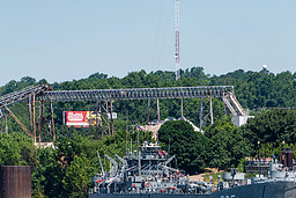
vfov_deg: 2.0
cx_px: 244
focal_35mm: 680
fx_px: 5594
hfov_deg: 3.0
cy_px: 189
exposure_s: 1/250
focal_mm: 300
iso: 64
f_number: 8
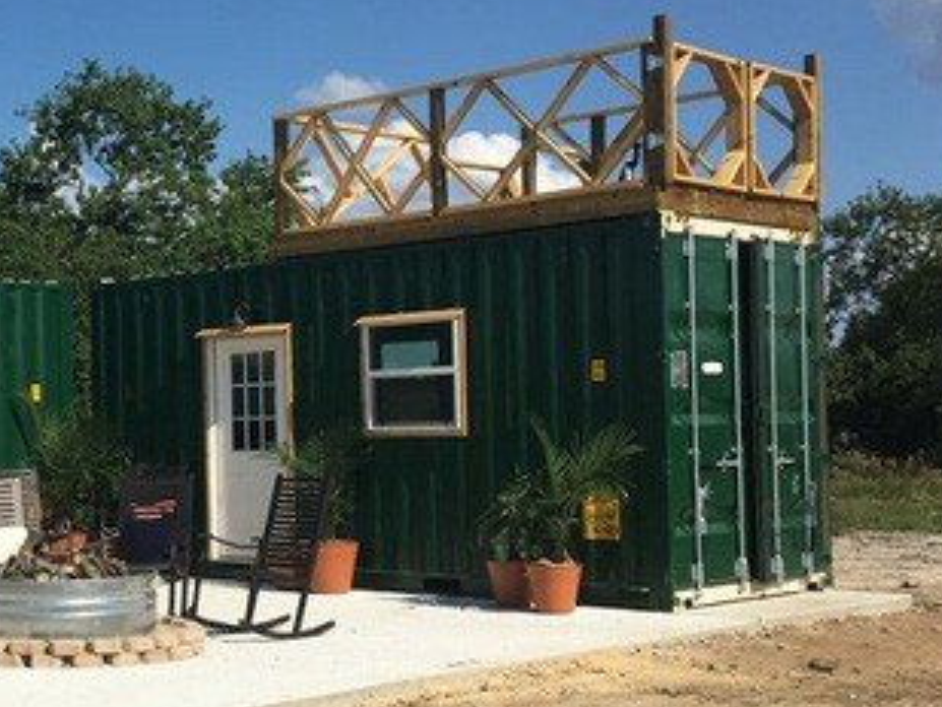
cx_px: -6
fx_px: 1688
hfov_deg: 29.1
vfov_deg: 23.6
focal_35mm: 62
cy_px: 413
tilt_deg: -0.2
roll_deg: +0.9
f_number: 2.2
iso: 25
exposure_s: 1/2747
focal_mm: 4.15
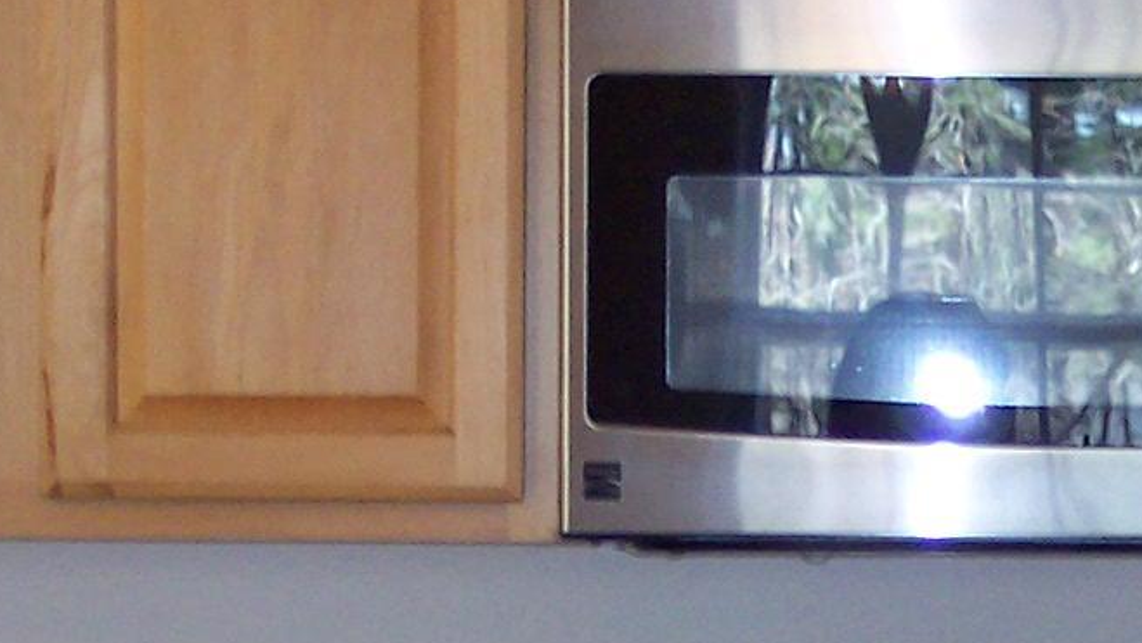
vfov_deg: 7.4
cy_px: 804
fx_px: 4907
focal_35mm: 162
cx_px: 1142
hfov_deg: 13.1
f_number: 2.8
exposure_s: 1/30
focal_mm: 8
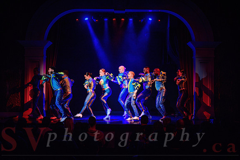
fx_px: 467
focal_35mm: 70
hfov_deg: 28.8
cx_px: 120
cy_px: 80
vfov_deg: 19.5
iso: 1600
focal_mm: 70
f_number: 2.8
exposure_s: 1/250
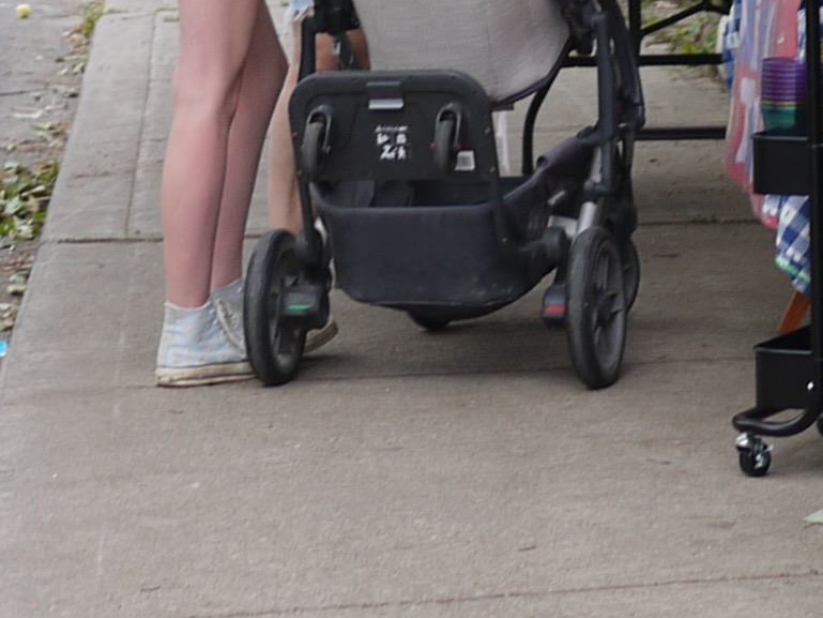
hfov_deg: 9.5
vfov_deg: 7.0
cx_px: 574
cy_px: -465
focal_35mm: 208
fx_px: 4946
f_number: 1.7
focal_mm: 20
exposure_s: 1/500
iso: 100
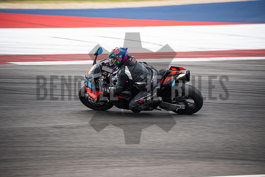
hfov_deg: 9.8
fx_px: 1546
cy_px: 88
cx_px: 132
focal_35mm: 210
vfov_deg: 6.5
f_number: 2.8
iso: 160
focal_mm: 140
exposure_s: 1/250
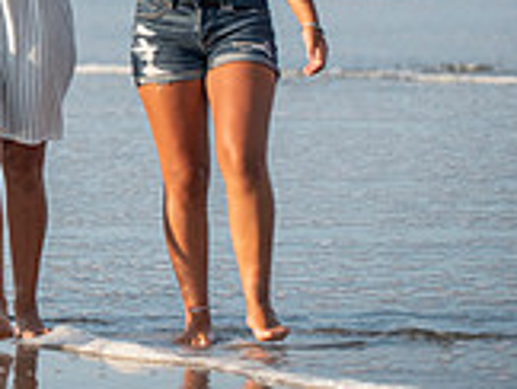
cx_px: -239
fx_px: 6177
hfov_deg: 4.8
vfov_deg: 3.6
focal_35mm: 413
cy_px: -139
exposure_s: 1/4000
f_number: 3.2
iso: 250
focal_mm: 120
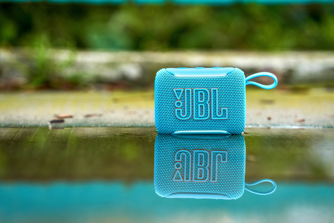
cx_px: 167
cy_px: 112
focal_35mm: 150
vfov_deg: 9.1
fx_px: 1392
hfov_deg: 13.7
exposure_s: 1/1250
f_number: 3.2
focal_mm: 150
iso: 800
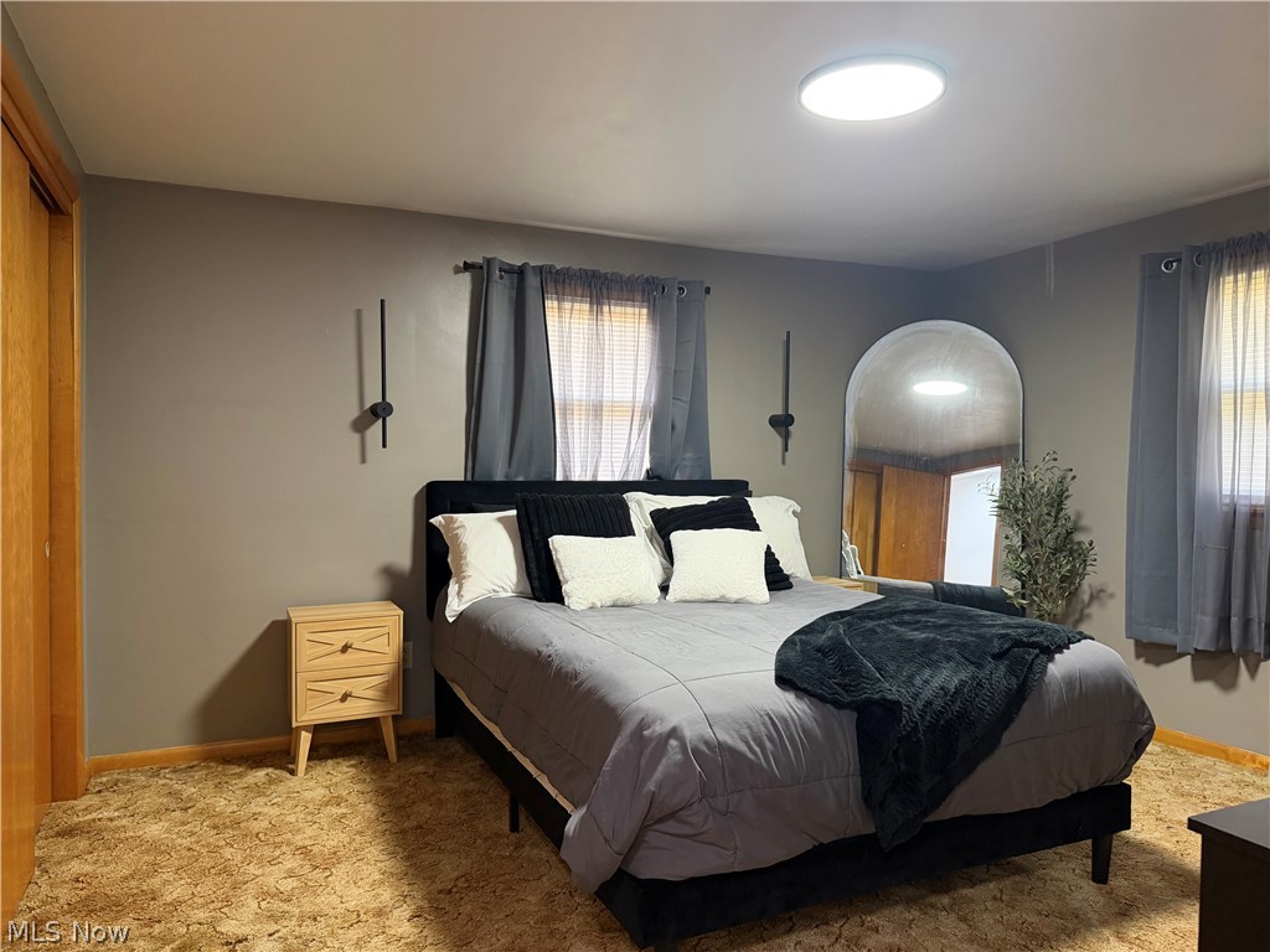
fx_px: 881
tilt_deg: -1.0
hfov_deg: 71.6
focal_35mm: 24
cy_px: 476
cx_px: 635
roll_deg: +0.8
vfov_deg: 56.8
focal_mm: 6.76
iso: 400
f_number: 1.78
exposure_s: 1/60
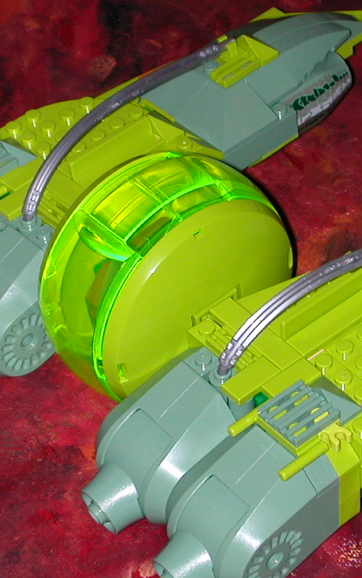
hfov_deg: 11.1
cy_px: 299
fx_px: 1861
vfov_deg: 17.7
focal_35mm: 118
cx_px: 275
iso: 100
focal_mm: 11.1
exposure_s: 1/59.9
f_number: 3.8
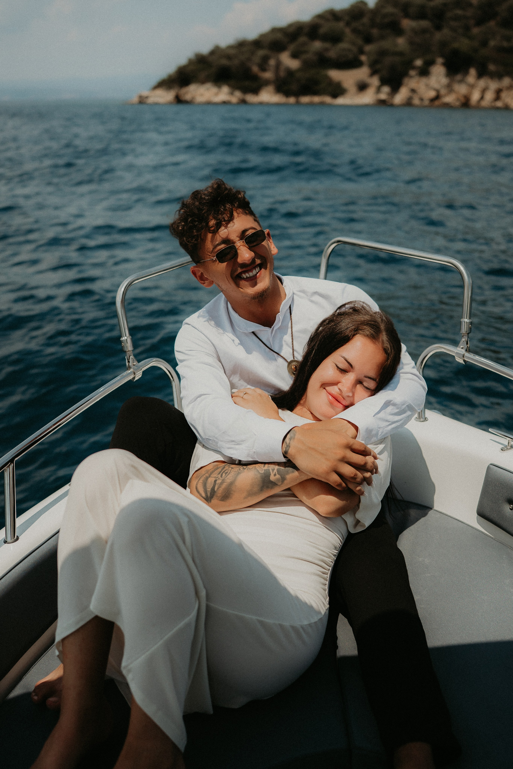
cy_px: 384
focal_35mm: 35
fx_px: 748
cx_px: 256
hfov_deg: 37.9
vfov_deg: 54.4
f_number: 2.5
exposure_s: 1/5000
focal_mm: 35
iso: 160
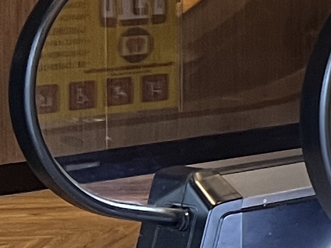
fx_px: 1807
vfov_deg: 7.7
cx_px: 1011
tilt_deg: -1.2
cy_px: -122
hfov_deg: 8.6
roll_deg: +0.2
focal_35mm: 189
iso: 160
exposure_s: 1/50
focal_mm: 5.7
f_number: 1.5
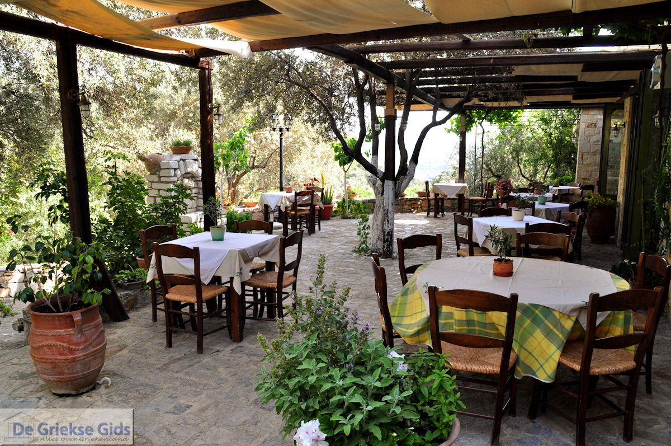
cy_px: 223
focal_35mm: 27
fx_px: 503
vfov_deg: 47.8
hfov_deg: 67.4
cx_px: 336
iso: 200
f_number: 10
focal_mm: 18
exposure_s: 1/60
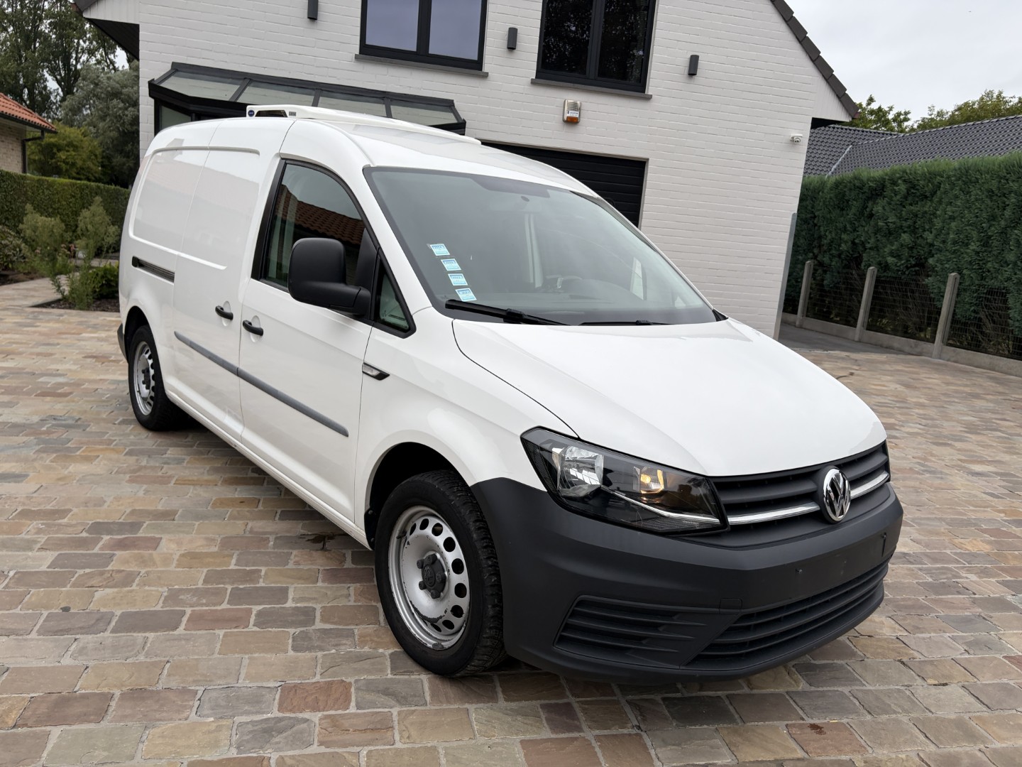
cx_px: 511
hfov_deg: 67.3
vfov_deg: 53.1
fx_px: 768
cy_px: 384
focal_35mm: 26
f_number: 1.6
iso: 50
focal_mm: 5.96
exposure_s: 1/1032
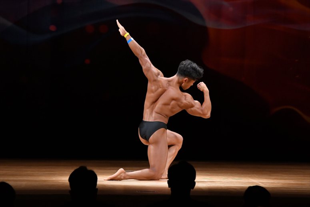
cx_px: 155
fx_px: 2195
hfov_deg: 8.1
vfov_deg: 5.4
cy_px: 104
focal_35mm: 255
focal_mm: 170
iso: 3200
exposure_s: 1/400
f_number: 5.6
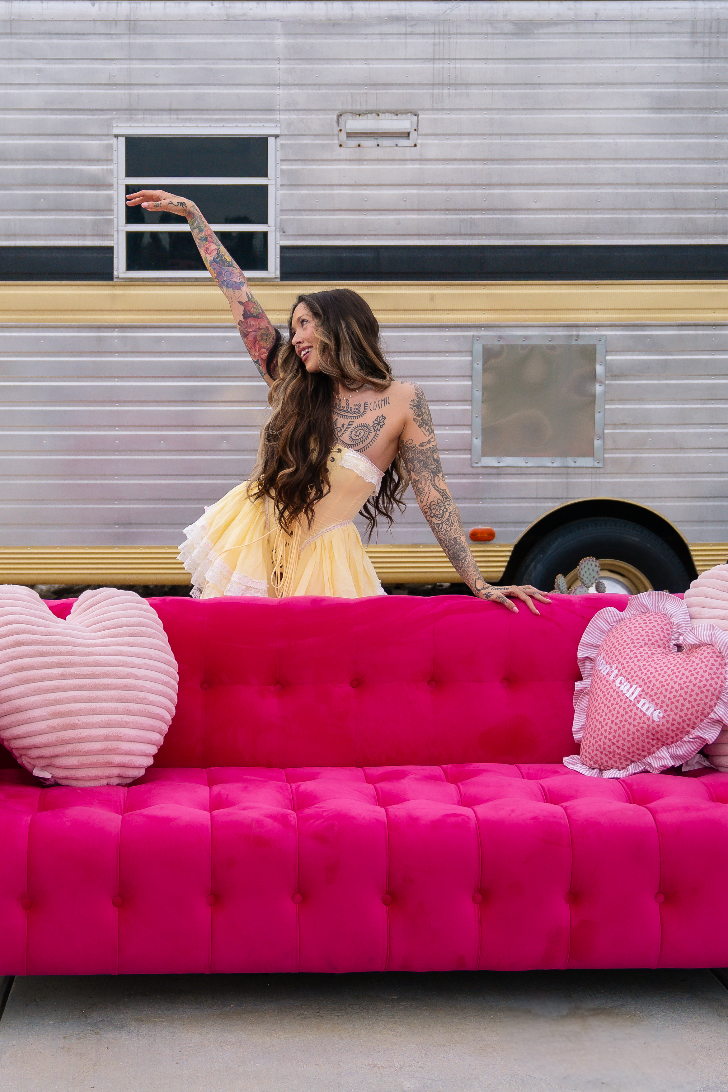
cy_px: 483
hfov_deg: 20.8
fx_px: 1971
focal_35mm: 65
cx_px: 238
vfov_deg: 30.9
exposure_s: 1/1250
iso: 125
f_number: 2.8
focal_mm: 38
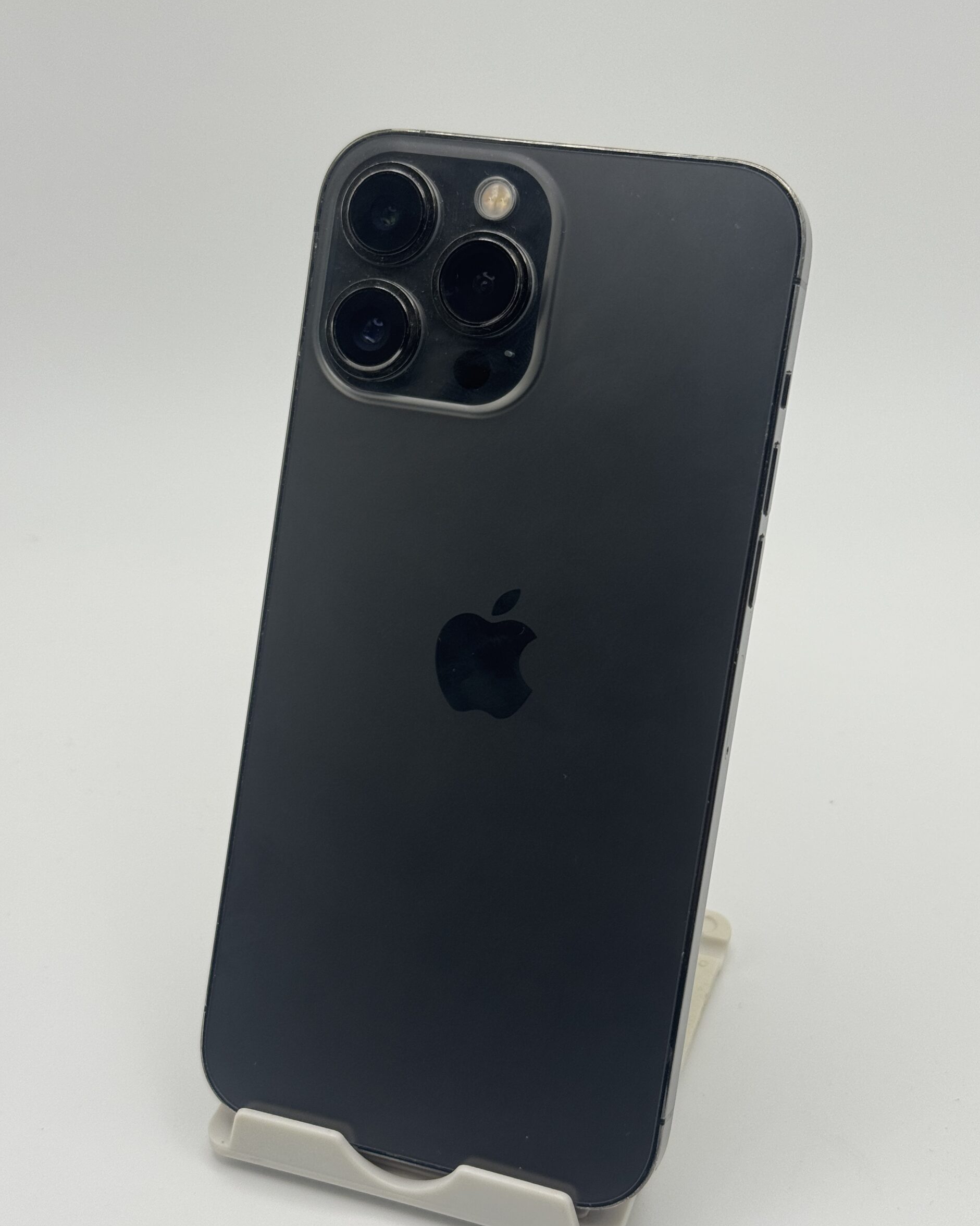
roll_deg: +0.9
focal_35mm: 51
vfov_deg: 36.7
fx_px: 1849
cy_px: 645
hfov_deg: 29.7
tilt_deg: -33.0
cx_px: 483
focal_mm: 6.76
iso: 64
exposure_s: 1/707
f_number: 1.78
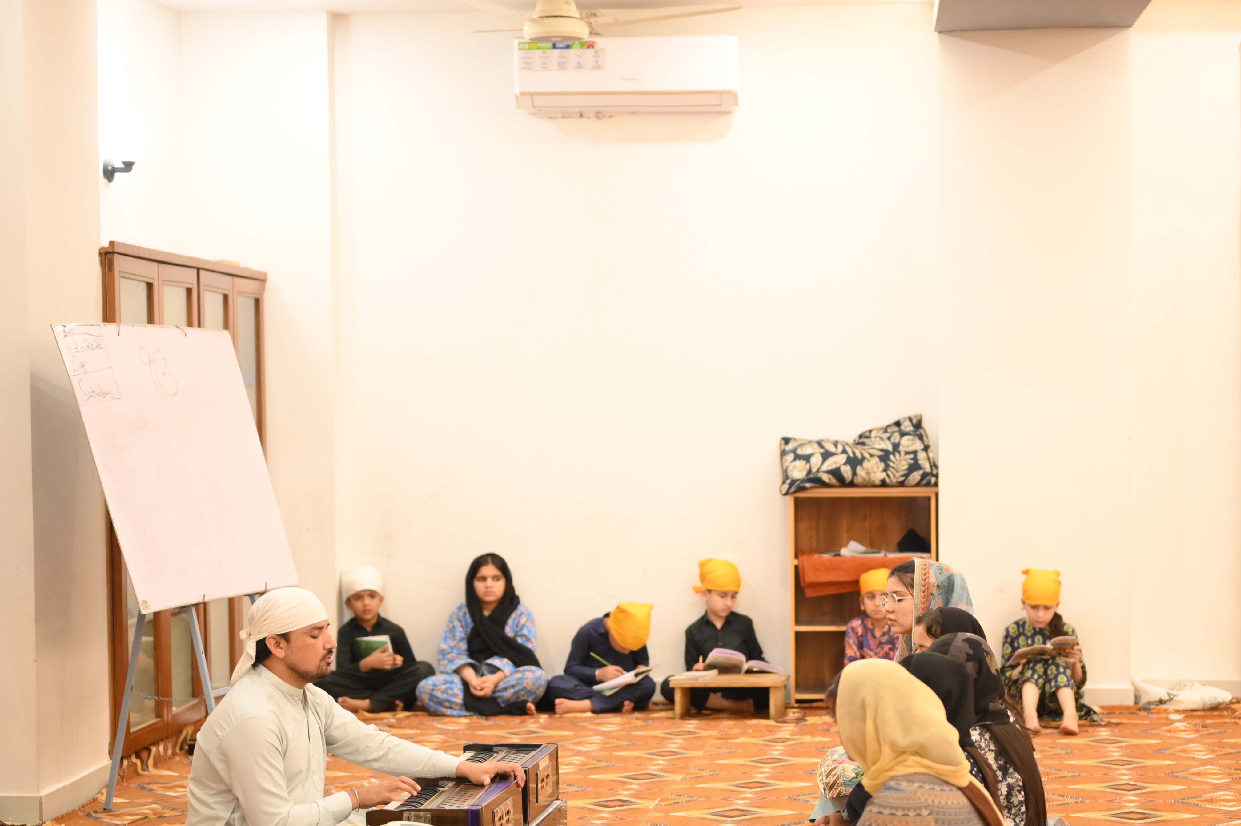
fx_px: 2584
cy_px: 569
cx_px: 702
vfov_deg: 18.1
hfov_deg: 27.0
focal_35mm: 75
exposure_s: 1/250
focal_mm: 50
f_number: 1.8
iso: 3200
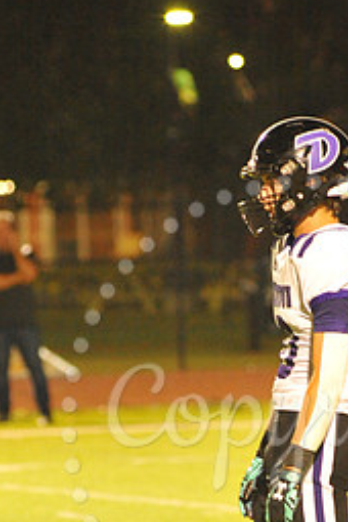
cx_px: 309
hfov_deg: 3.0
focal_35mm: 455
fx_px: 6597
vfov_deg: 4.5
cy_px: 420
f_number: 5
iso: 6400
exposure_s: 1/200
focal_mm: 200
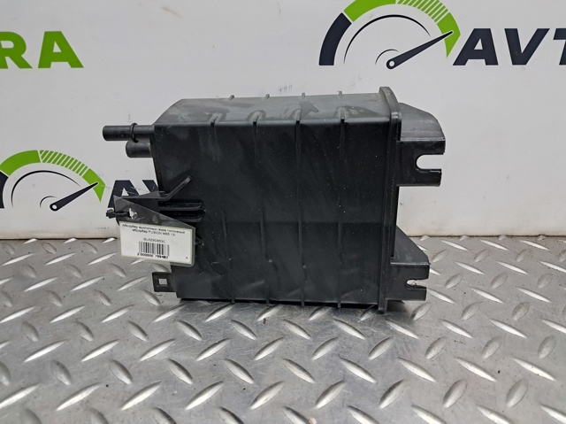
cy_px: 212
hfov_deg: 65.4
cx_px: 283
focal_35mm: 27
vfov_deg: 51.3
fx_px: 441
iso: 160
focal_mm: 4
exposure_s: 1/50
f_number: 1.8
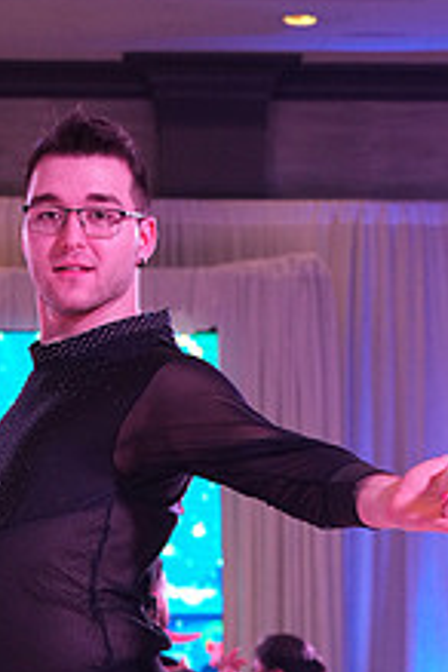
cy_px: 868
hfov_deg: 7.4
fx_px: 3453
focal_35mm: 185
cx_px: 361
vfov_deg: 10.9
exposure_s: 1/200
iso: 2500
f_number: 5.6
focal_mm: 70
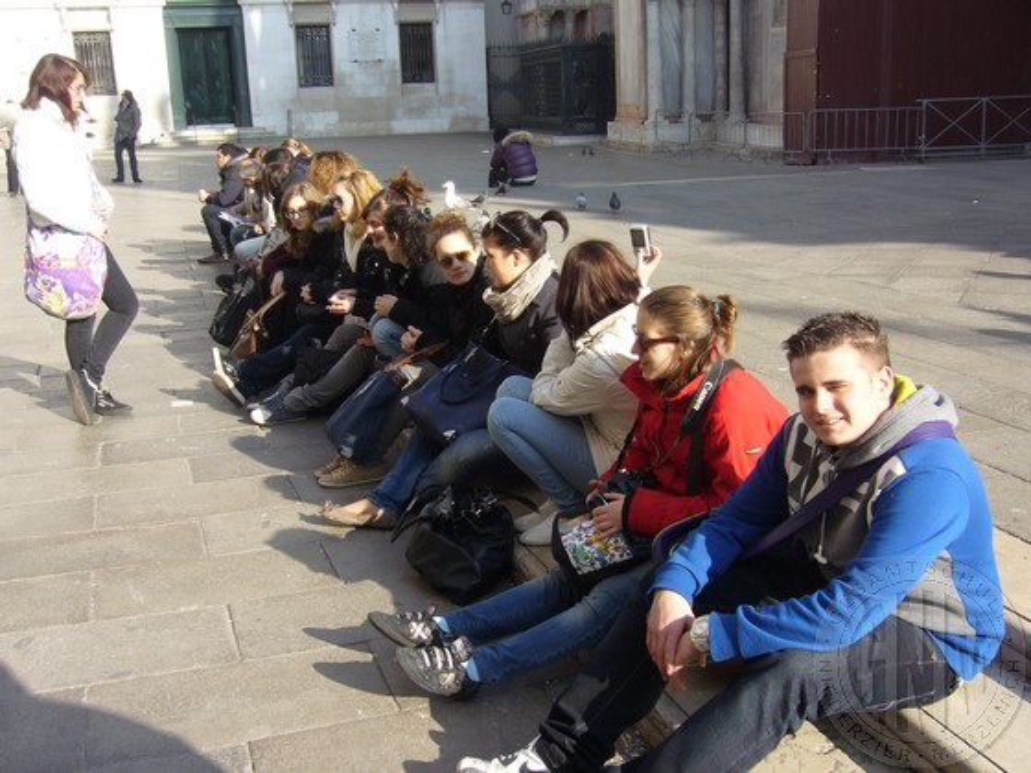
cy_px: 386
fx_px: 1042
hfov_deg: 52.6
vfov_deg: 40.7
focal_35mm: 35
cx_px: 516
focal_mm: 5.8
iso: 80
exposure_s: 1/125
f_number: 5.6
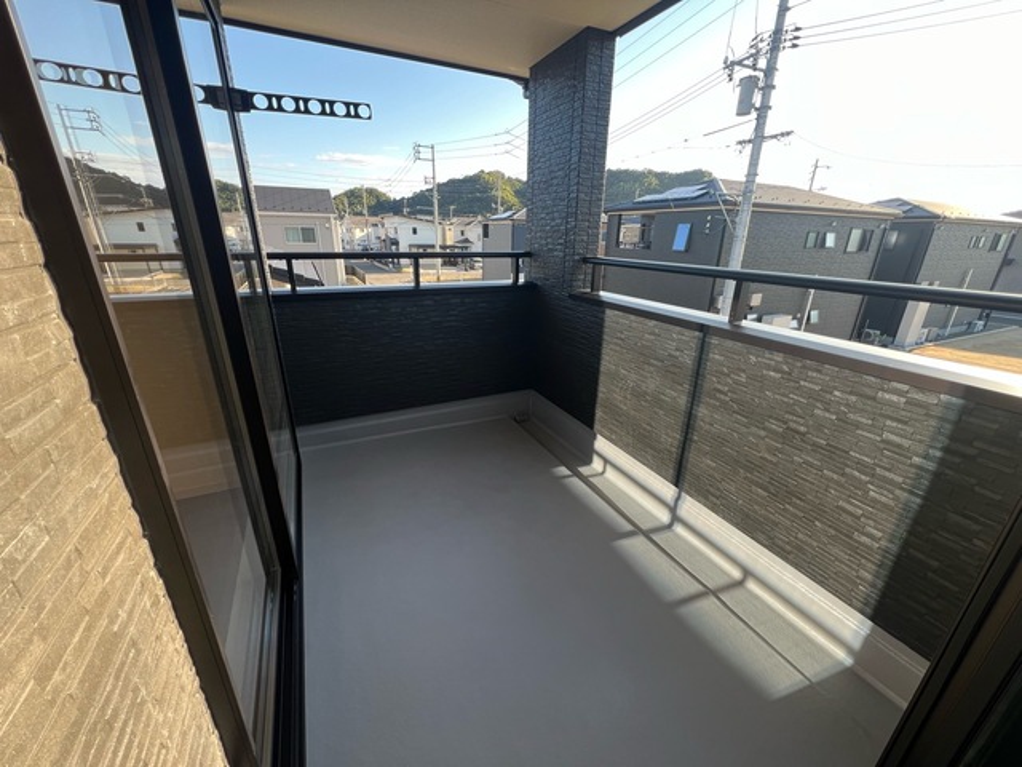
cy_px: 384
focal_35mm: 13
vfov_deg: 89.9
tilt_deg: -23.3
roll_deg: -1.6
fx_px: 384
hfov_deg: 106.2
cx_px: 511
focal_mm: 1.57
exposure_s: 1/129
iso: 32
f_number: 1.8
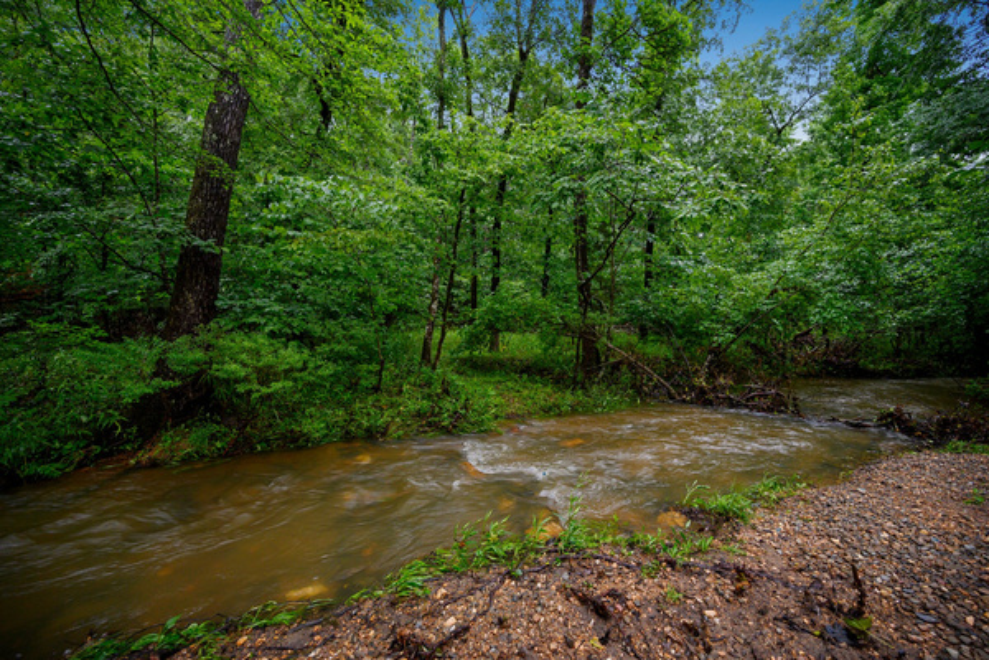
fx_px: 385
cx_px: 494
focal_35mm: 14
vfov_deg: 81.2
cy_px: 330
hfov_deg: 104.3
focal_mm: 14
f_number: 4
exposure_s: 1/20
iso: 800
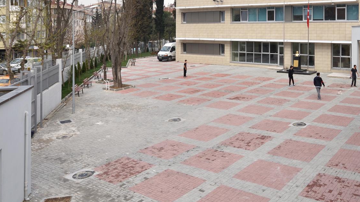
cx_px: 241
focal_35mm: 33
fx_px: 314
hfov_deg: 58.3
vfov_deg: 34.8
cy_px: 42
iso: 250
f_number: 10
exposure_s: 1/100
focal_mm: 13
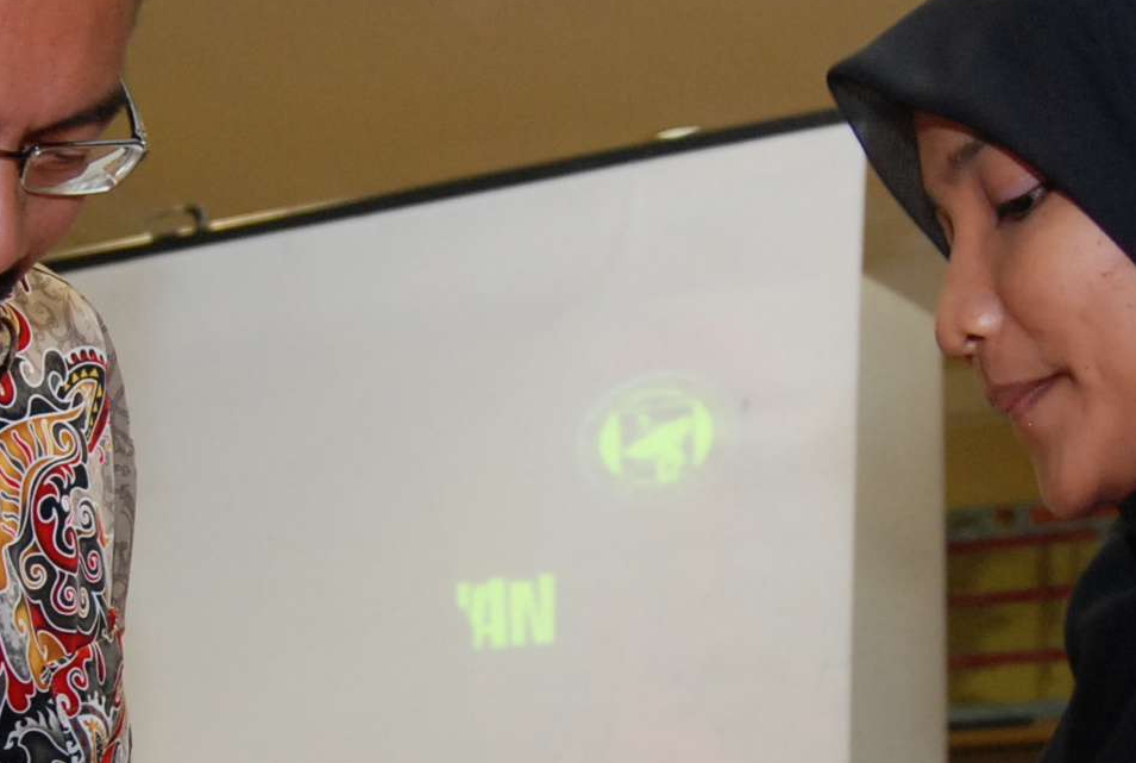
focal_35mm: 91
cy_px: 631
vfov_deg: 15.0
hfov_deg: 22.3
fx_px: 2877
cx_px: 410
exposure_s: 1/60
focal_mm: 20
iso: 500
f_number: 2.8
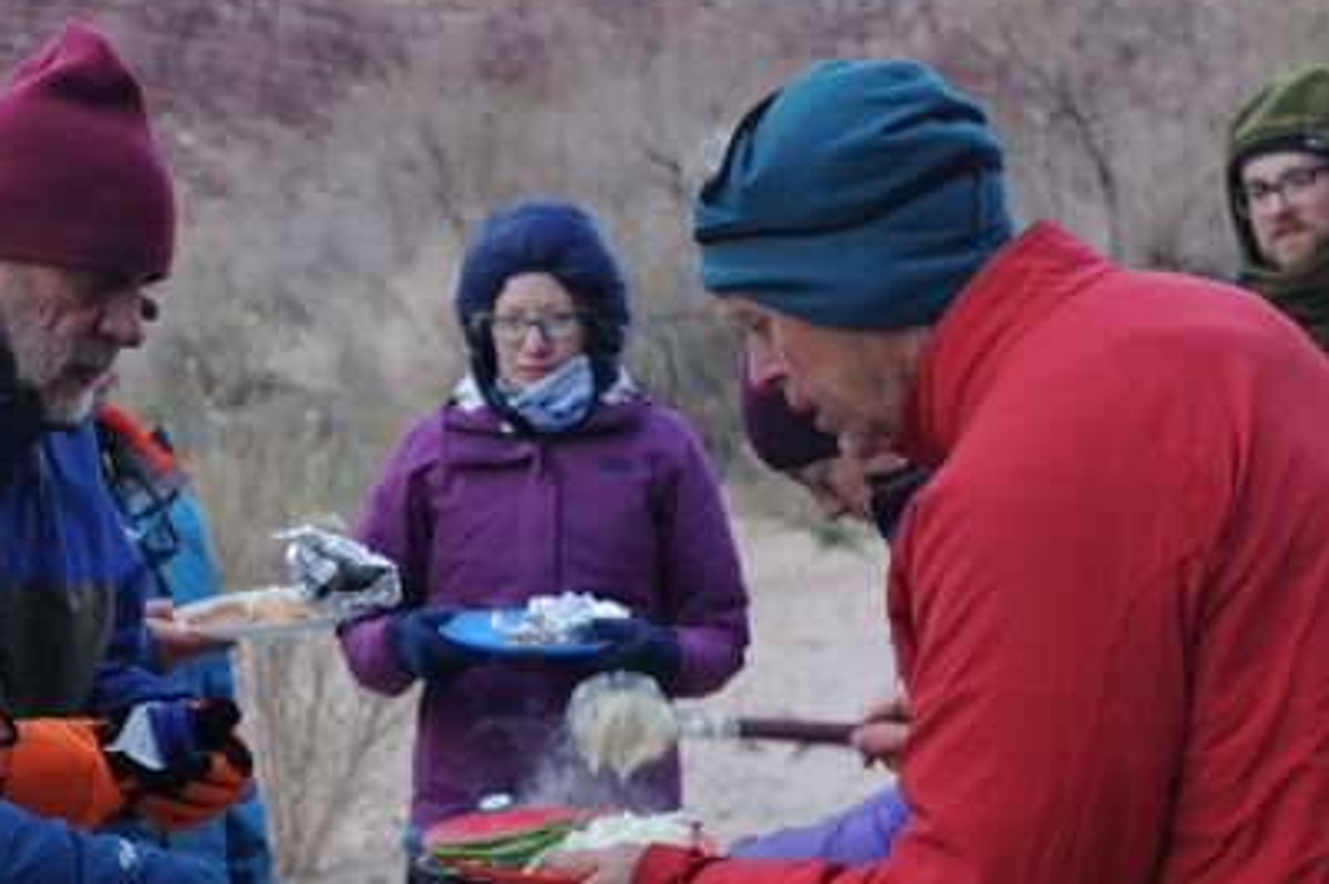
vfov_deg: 19.3
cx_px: 226
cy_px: 625
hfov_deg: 28.1
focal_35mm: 70
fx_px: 2582
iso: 200
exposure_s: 1/60
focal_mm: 35
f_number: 5
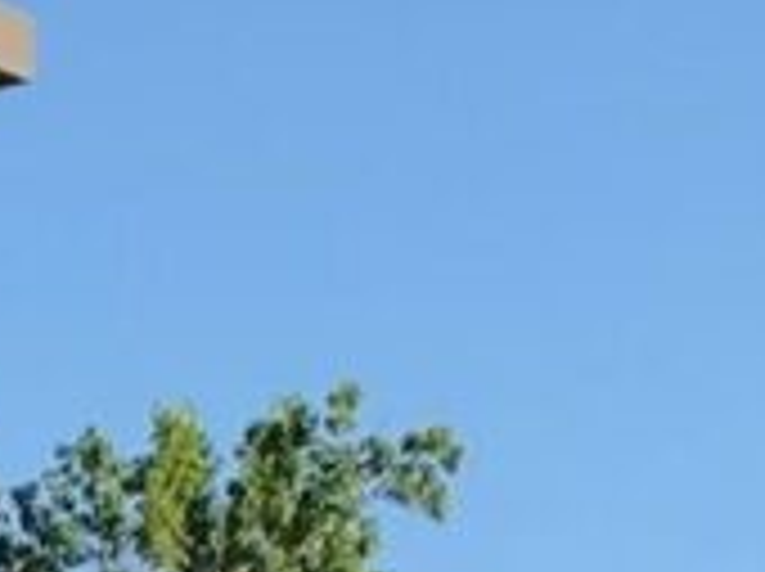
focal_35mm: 178
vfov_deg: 7.3
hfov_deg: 10.9
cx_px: -162
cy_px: 1748
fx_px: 3928
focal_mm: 4
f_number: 1.8
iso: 20
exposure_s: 1/706
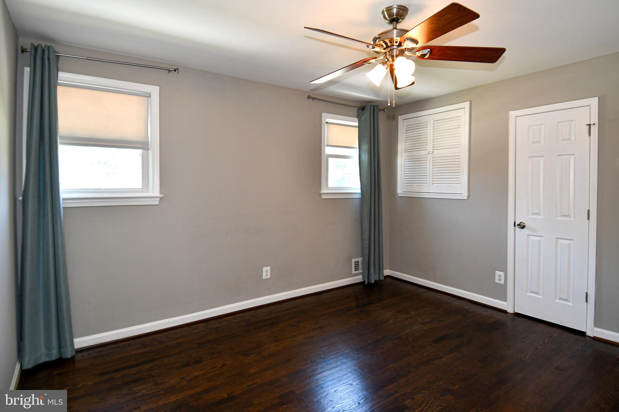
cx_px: 310
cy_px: 206
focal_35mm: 18
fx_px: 309
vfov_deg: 67.4
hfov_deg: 90.0
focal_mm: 12
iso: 500
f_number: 4
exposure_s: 1/60
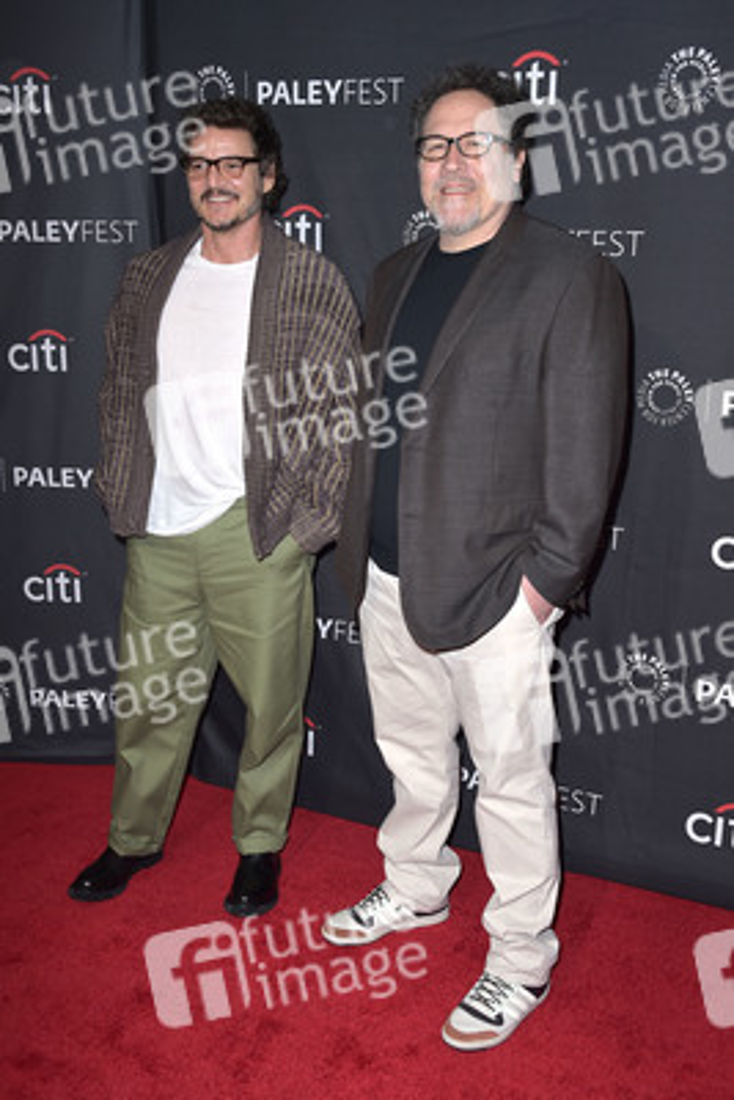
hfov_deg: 36.9
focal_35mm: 36
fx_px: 1100
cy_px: 550
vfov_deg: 53.1
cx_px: 367
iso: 250
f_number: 6.3
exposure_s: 1/250
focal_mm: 36
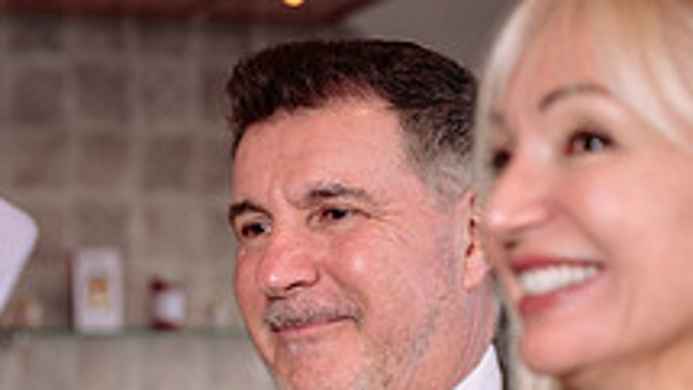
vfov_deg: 6.1
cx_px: 39
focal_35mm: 198
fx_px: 3639
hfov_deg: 10.8
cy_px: 585
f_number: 4
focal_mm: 70
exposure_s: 1/60
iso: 100
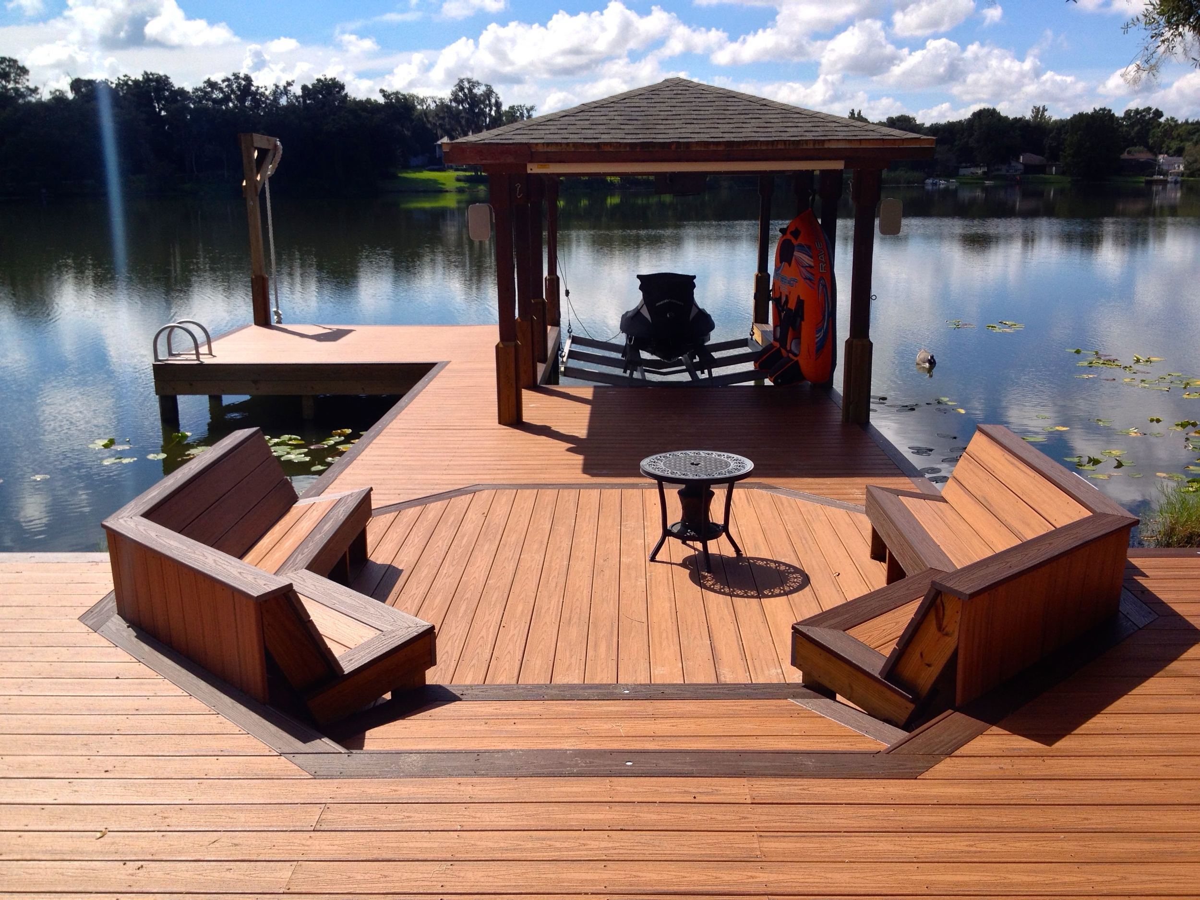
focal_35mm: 35
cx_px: 600
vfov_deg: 40.7
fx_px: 1213
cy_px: 450
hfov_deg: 52.6
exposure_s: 1/1842
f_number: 2.4
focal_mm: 4.28
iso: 50
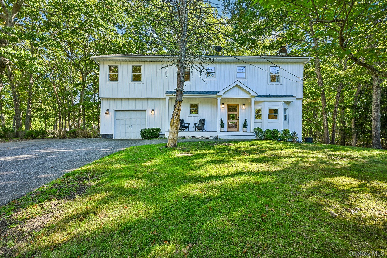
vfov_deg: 65.9
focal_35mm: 18
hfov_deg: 88.4
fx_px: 199
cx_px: 194
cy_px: 129
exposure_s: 1/30
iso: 160
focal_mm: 18.5
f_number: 9
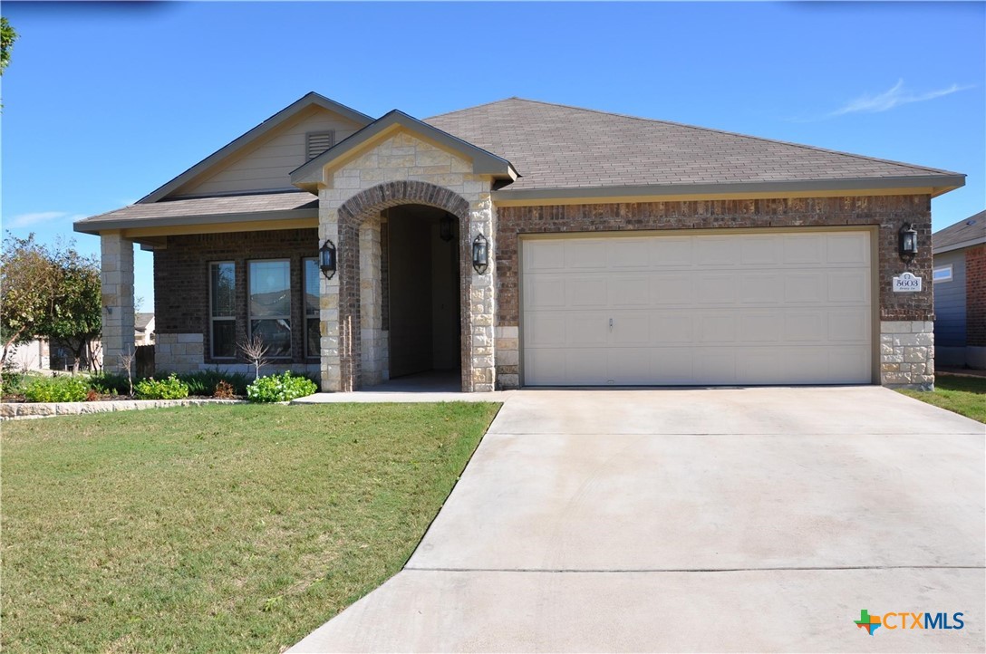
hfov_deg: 67.5
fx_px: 738
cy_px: 327
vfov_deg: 47.8
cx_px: 493
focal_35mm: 27
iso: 200
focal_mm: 18
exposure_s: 1/320
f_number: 9
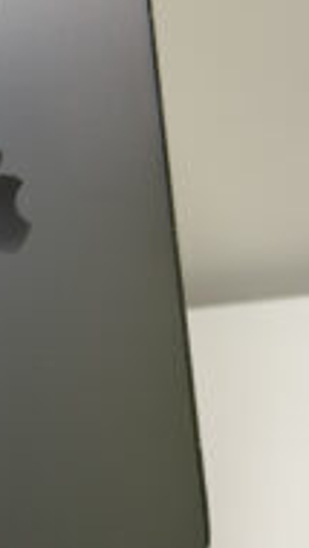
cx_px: -20
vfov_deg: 19.4
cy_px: 300
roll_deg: -1.2
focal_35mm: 110
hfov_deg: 10.9
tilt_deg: -25.2
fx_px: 1601
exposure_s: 1/50
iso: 50
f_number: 1.78
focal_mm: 6.76
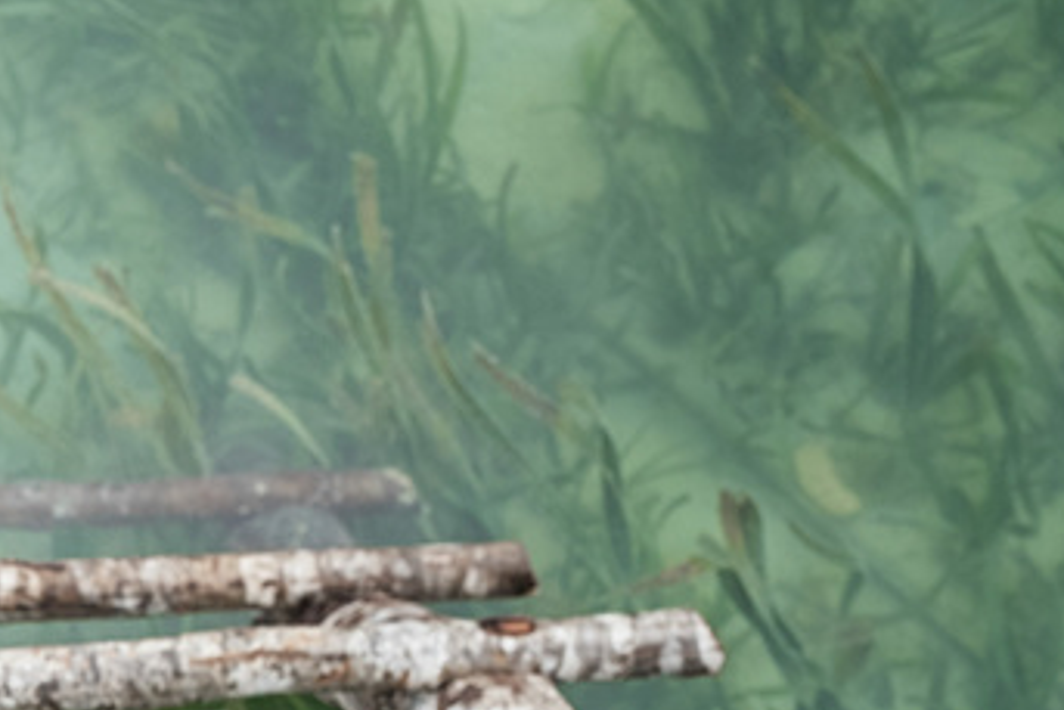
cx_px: -444
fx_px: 3193
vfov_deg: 12.4
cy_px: 848
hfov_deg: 17.4
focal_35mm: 108
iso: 400
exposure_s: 1/250
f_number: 8
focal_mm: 24.9
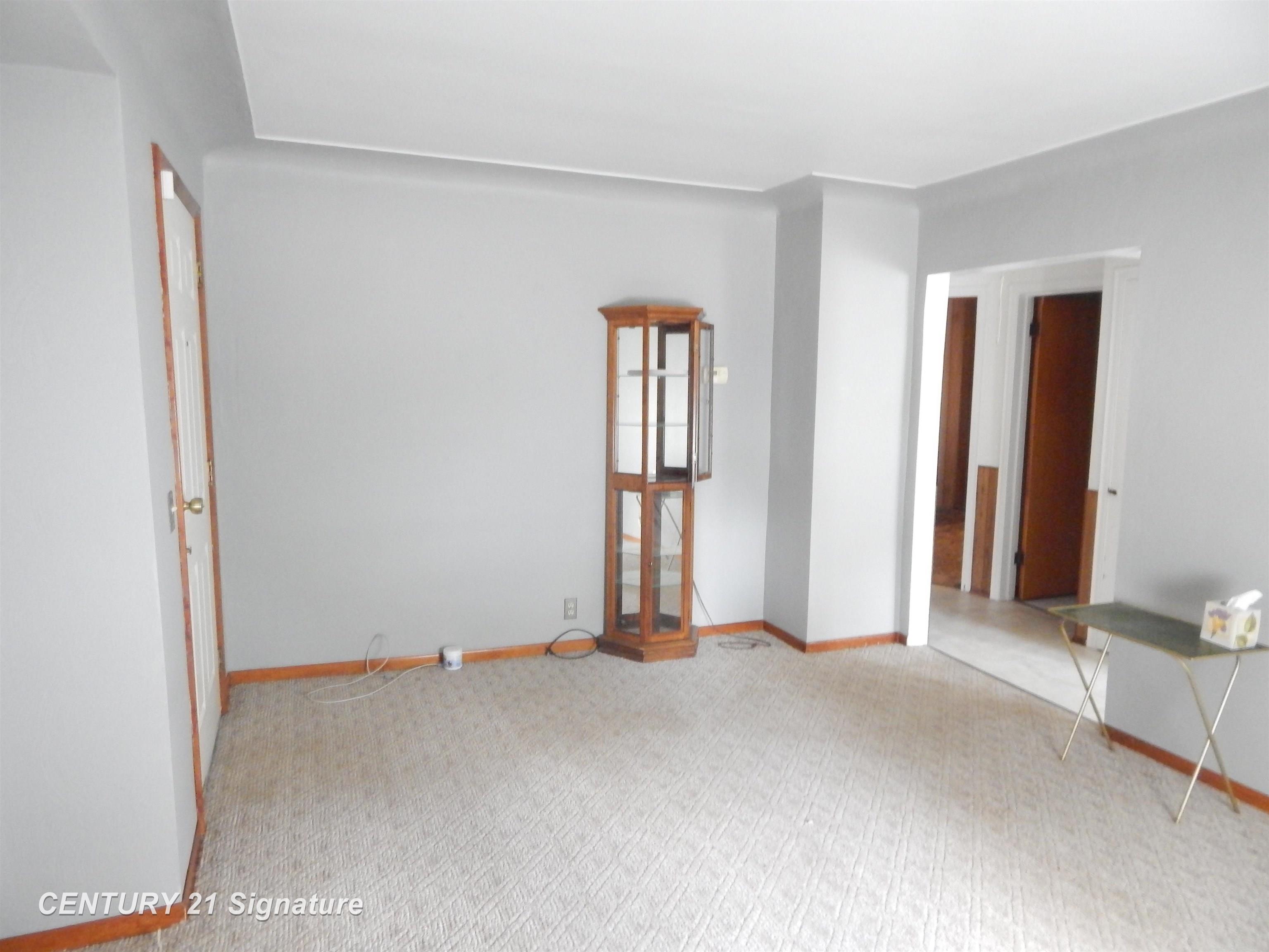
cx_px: 634
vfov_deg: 61.1
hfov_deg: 76.4
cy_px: 476
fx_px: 807
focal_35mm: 22
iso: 800
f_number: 3
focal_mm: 4
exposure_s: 1/6
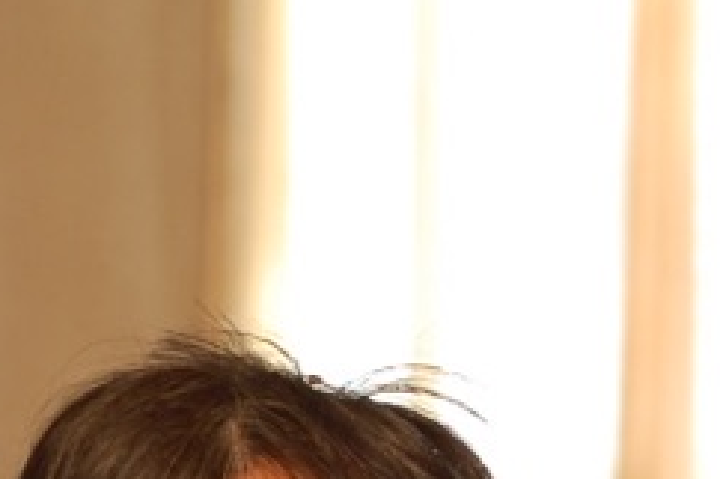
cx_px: 390
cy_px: 1081
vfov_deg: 3.1
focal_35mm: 434
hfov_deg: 4.8
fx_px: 8674
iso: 200
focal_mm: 50
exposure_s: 1/100
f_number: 4
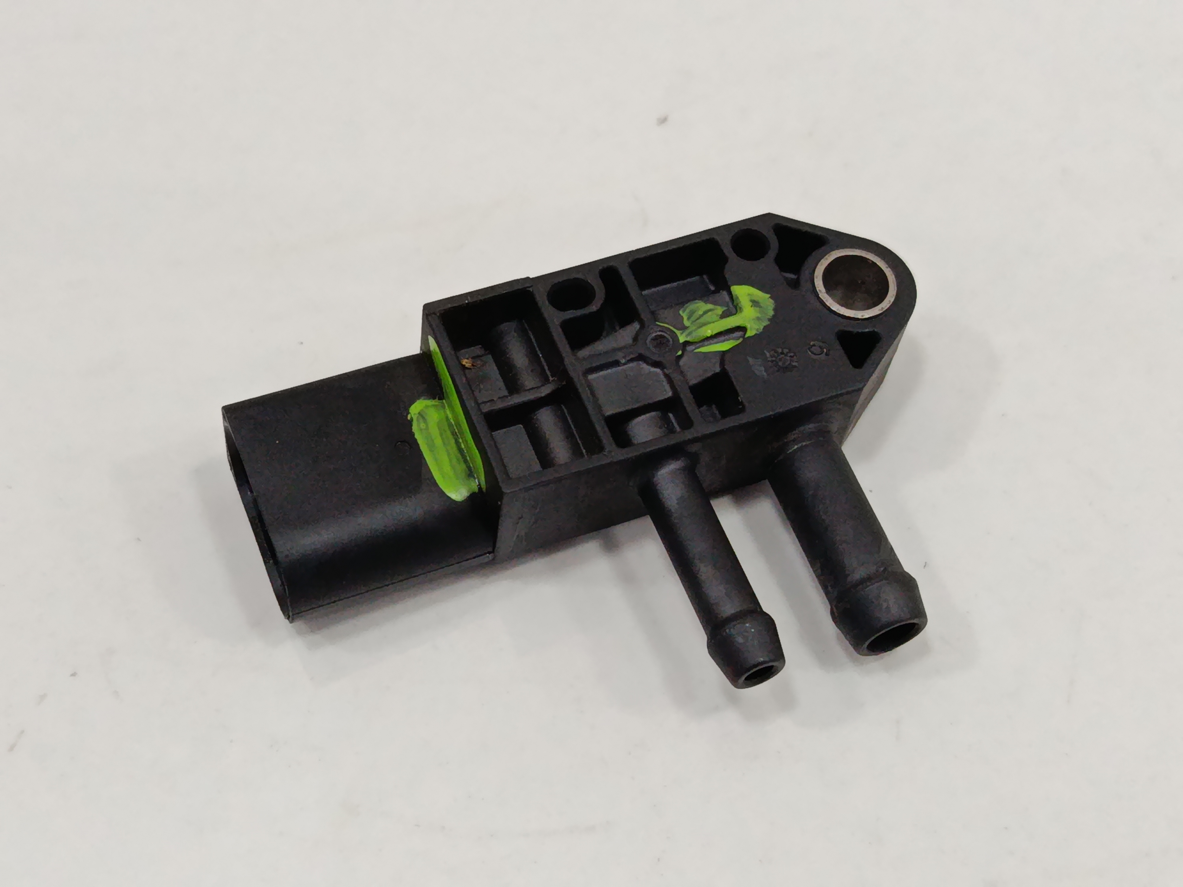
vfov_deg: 26.6
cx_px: 592
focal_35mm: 55
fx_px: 1880
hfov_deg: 34.9
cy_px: 444
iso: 1034
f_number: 1.7
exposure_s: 1/100
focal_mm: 5.24
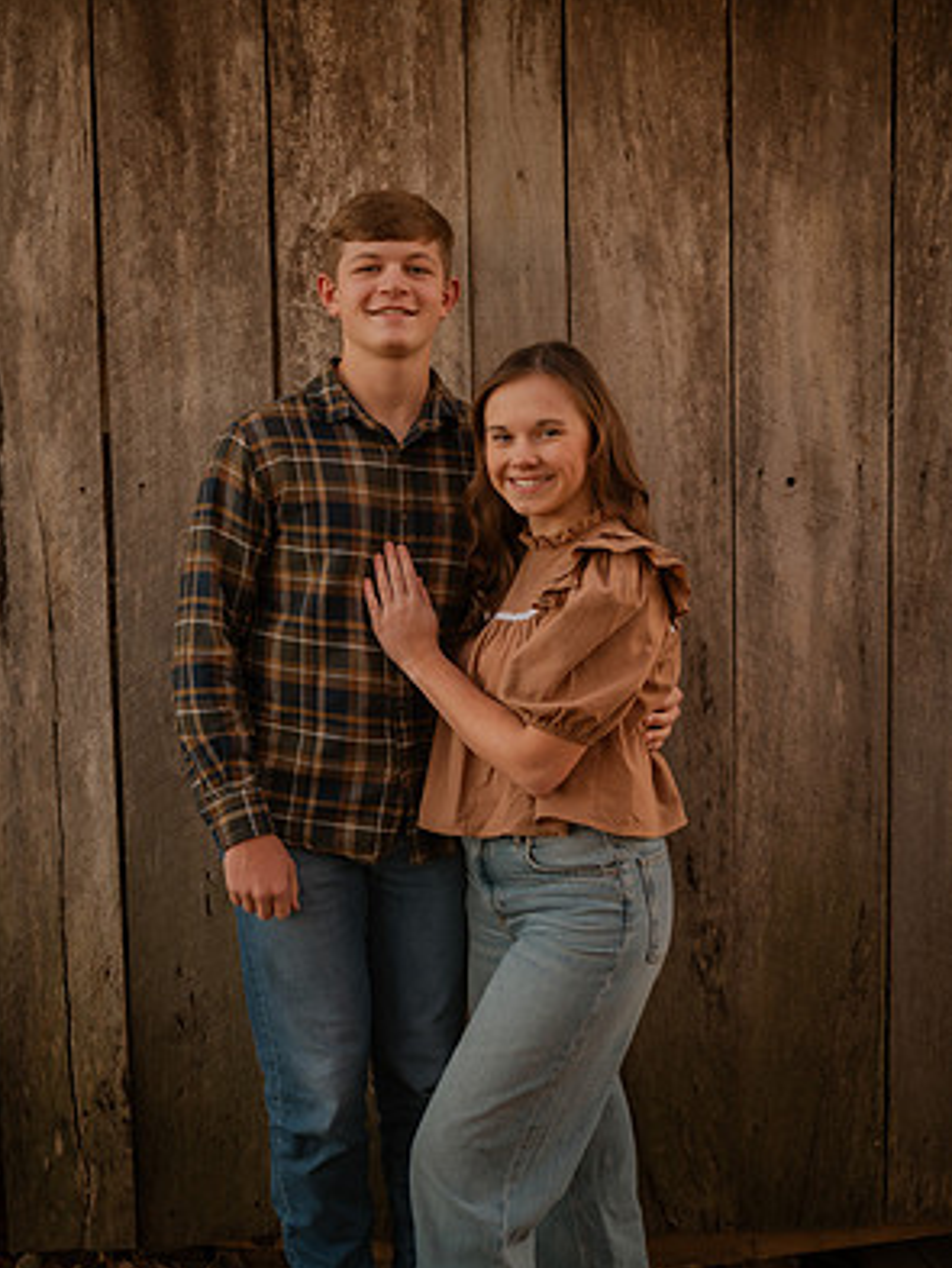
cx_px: 476
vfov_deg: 34.9
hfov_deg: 26.6
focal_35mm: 55
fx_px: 2016
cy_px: 610
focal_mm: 50
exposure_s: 1/125
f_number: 1.8
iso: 180
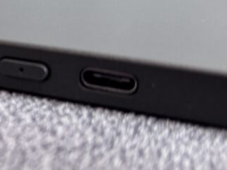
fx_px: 544
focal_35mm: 83
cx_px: -63
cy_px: 69
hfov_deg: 21.4
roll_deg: -1.2
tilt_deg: -18.0
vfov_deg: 17.8
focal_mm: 5.96
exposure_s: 1/60
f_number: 1.6
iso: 200
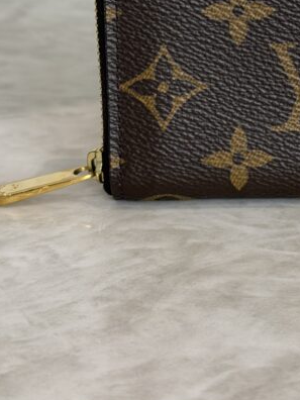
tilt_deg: -16.0
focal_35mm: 97
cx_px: 268
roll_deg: -0.1
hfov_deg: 15.1
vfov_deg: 19.9
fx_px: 1121
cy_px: 56
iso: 50
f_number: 1.78
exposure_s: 1/60
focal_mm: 6.76
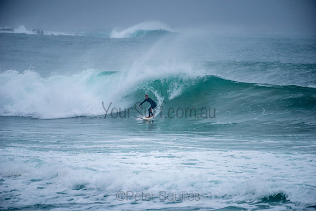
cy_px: 106
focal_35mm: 500
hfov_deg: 4.1
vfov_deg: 2.8
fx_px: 4390
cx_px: 158
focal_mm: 500
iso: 180
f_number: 5.6
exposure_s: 1/1000
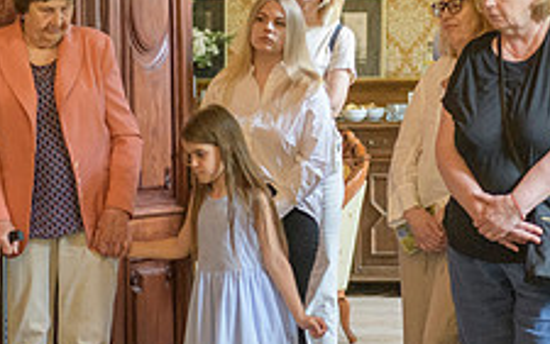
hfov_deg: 9.8
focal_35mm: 213
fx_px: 3195
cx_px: 236
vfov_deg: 6.2
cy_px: 202
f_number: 3.5
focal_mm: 70
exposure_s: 1/160
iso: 4500
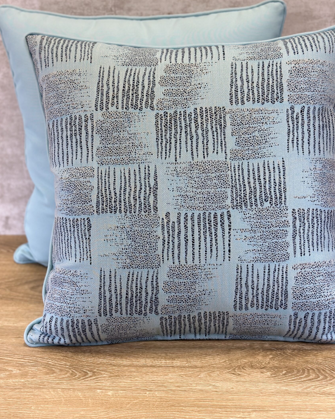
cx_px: 177
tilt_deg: -19.4
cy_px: 186
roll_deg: +0.3
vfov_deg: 33.0
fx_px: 706
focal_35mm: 57
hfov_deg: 26.7
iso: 125
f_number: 1.78
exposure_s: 1/168
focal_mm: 6.86
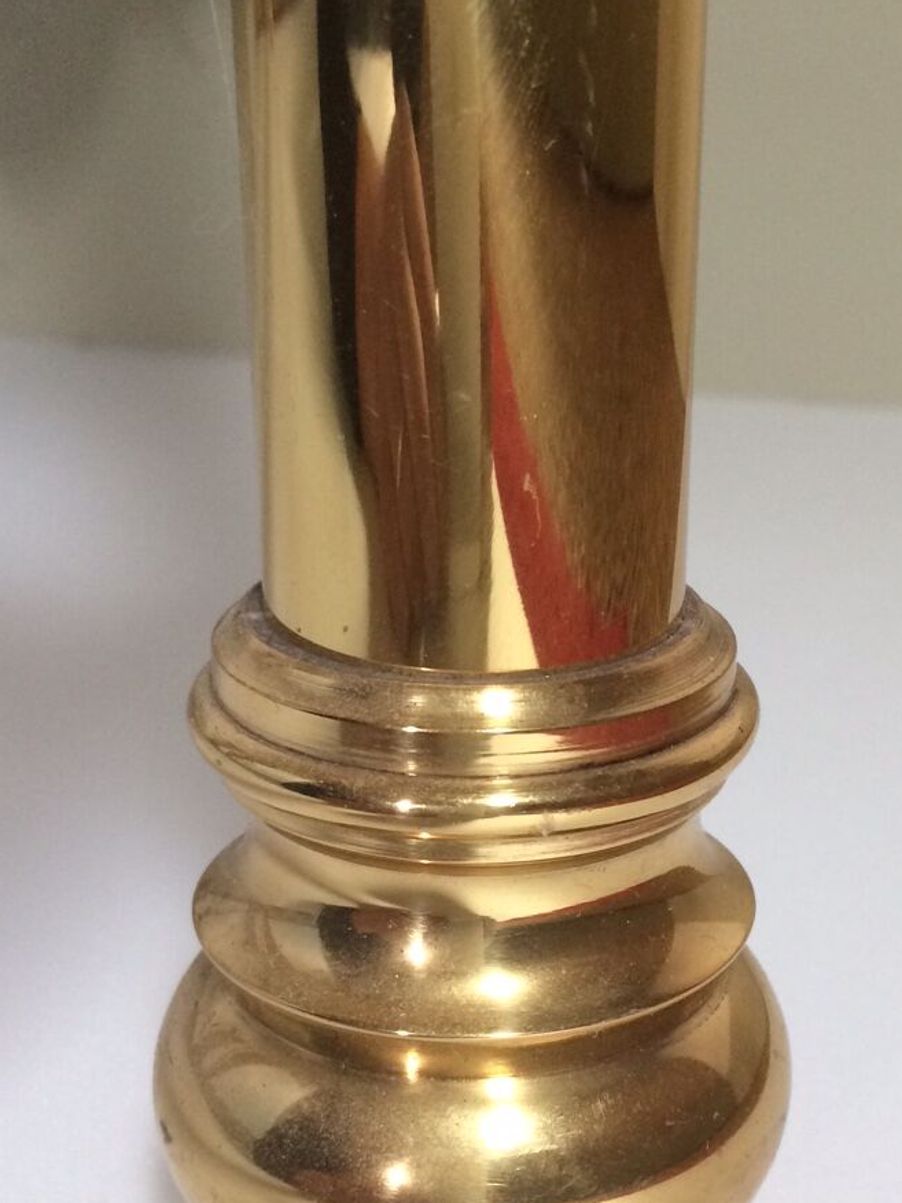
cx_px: 656
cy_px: 753
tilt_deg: -24.1
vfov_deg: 35.3
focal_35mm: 54
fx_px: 1876
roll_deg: -0.9
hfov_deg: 26.7
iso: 160
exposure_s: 1/33
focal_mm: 4.15
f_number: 2.2
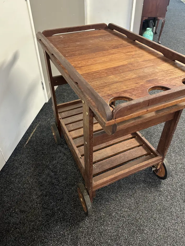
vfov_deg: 67.2
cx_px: 92
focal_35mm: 26
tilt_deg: -38.5
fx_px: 185
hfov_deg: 53.1
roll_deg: -0.5
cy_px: 116
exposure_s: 1/50
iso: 400
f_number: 1.78
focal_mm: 6.86
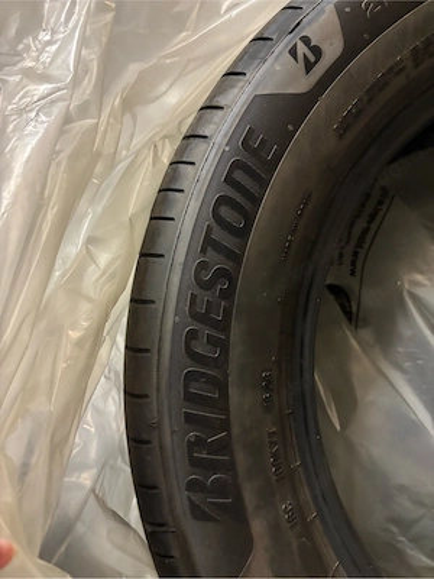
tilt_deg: -84.3
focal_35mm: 26
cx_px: 217
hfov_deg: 53.1
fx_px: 435
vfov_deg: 67.3
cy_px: 290
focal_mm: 5.96
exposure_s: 1/25
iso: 500
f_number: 1.6
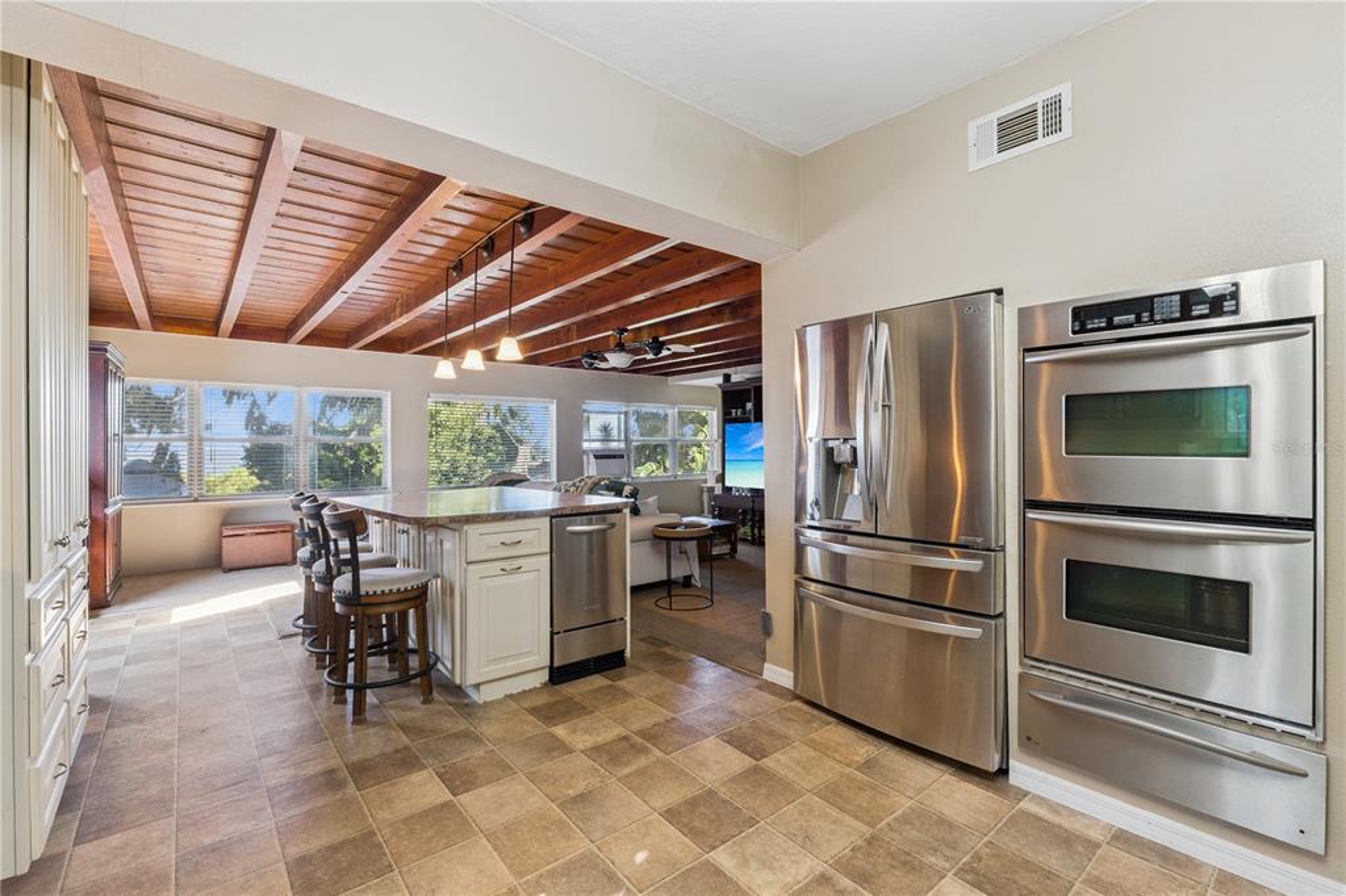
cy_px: 448
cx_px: 673
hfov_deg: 97.6
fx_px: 589
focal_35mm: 16
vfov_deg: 74.6
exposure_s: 1/13
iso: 400
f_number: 9
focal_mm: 10.5
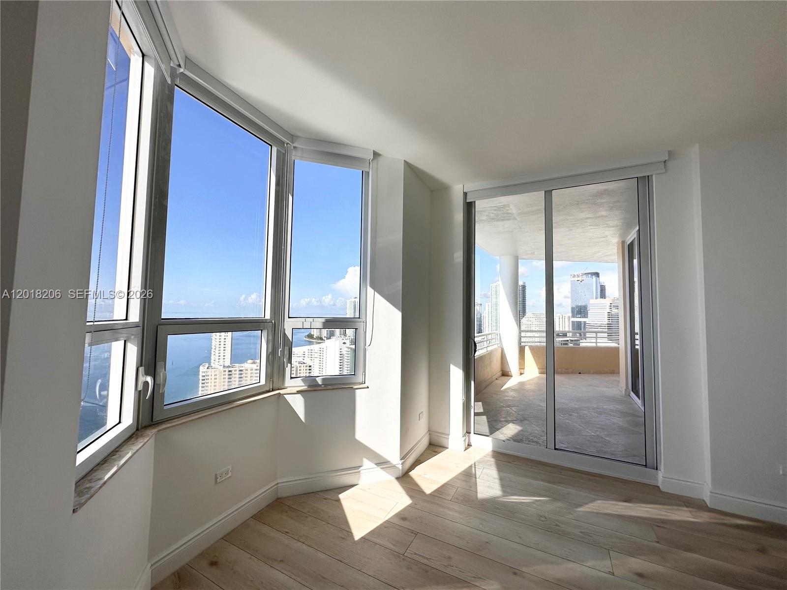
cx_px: 394
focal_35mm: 14
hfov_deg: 102.1
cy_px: 295
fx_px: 318
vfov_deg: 85.7
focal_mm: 2.22
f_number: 2.2
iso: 40
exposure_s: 1/1276
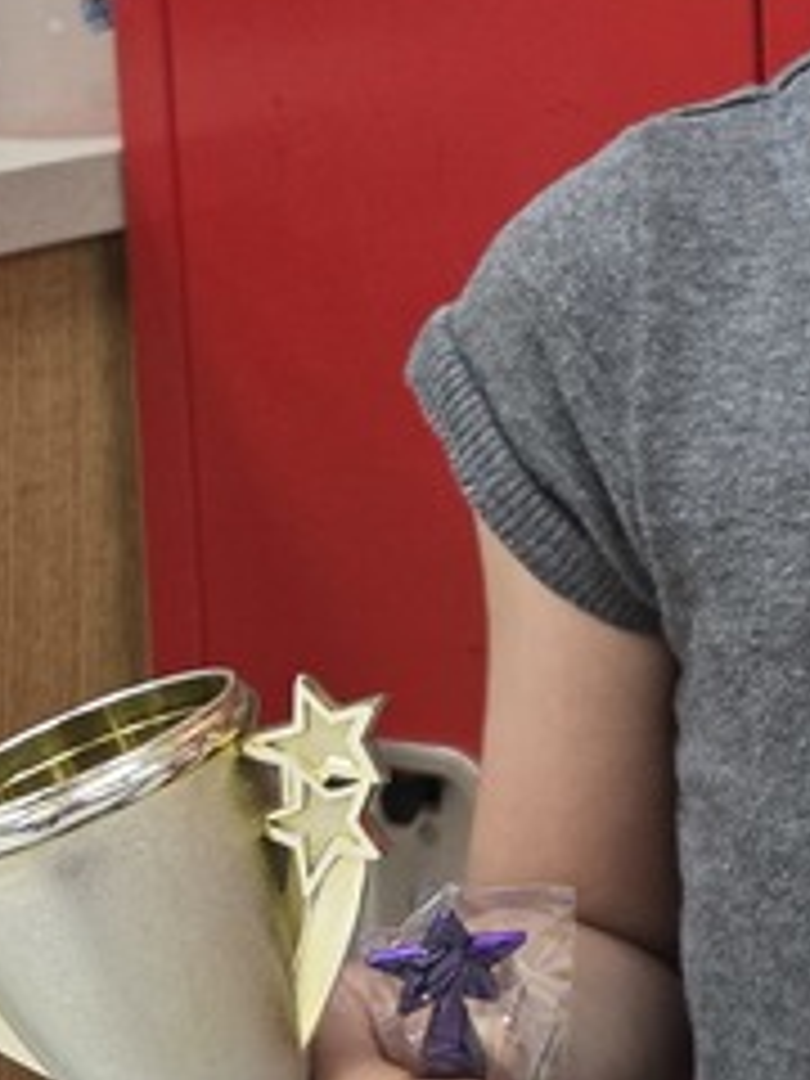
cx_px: 1224
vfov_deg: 19.7
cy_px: 148
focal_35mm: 98
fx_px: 3058
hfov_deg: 14.1
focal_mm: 5.4
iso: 250
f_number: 1.8
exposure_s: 1/120
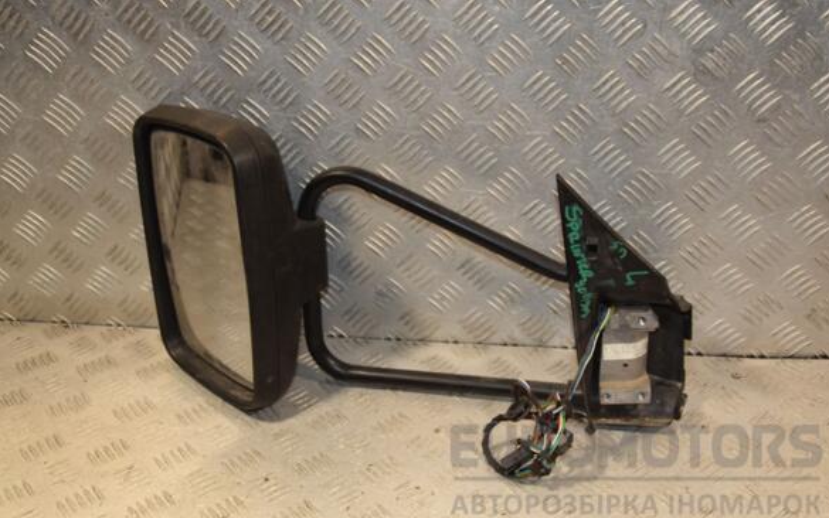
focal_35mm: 47
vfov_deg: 27.4
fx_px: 1062
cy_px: 258
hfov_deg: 42.6
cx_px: 424
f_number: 5.6
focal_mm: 30
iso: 800
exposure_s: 1/200
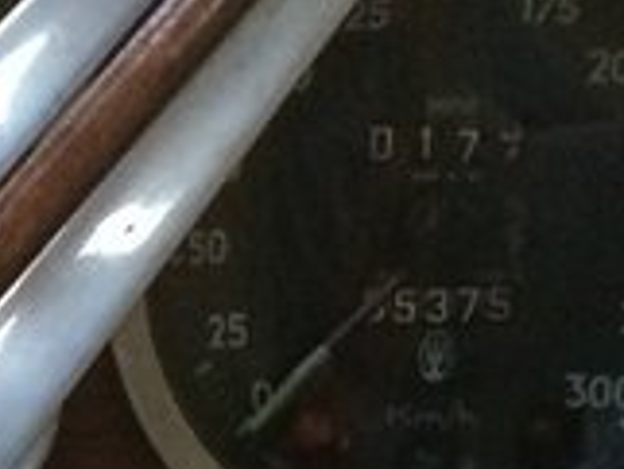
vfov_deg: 6.7
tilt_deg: -18.5
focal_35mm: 216
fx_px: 3897
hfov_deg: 9.0
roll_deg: -2.6
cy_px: 872
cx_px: -271
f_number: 2.2
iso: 320
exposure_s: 1/15
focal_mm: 4.15
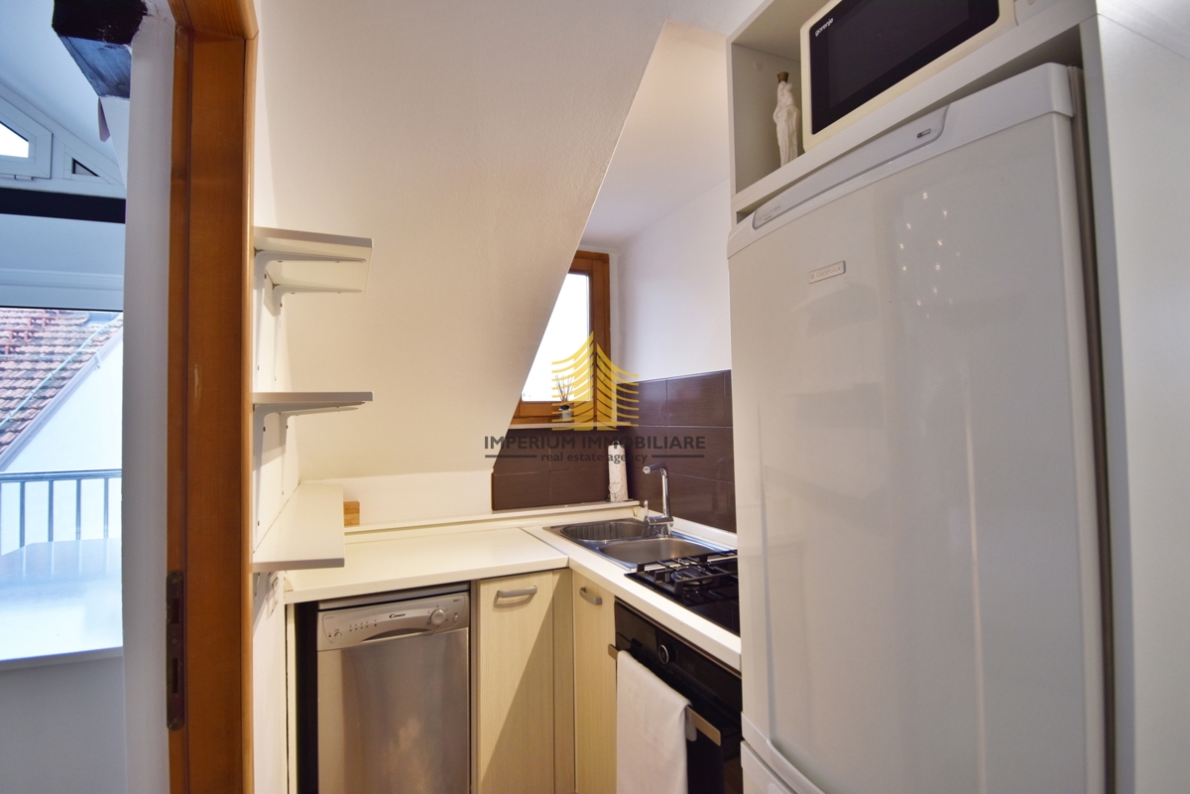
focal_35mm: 17
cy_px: 397
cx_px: 595
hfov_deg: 92.4
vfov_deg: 69.7
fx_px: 570
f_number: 4.8
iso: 100
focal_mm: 11.5
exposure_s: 1/50
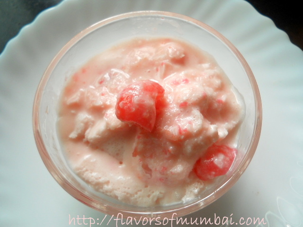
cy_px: 114
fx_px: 359
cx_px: 152
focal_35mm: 41
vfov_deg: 35.1
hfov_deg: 45.8
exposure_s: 1/30
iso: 100
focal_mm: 6.72
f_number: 3.1
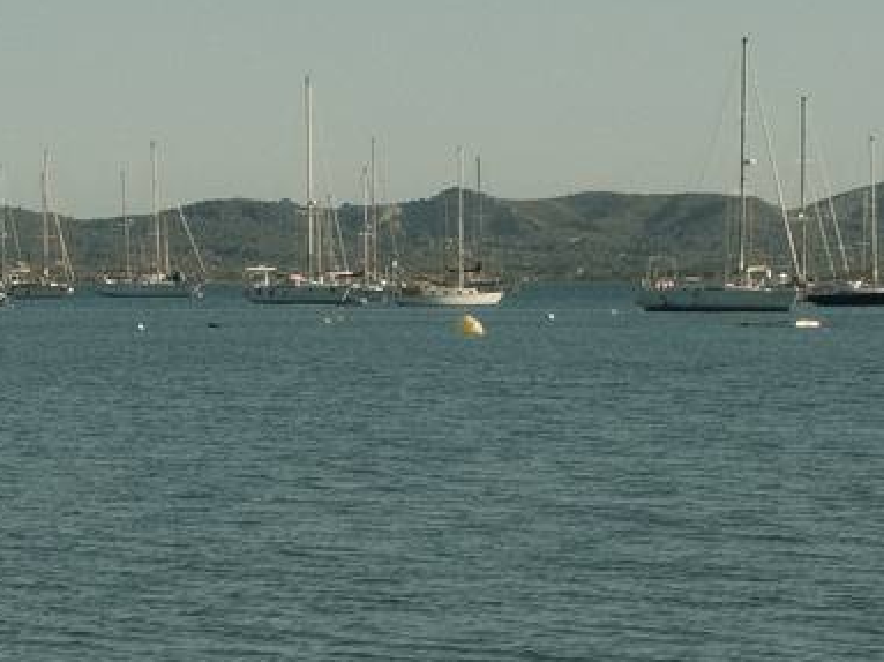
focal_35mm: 197
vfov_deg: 7.5
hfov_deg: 10.0
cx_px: 95
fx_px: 5029
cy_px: 690
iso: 640
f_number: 14
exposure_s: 1/320
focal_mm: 32.5
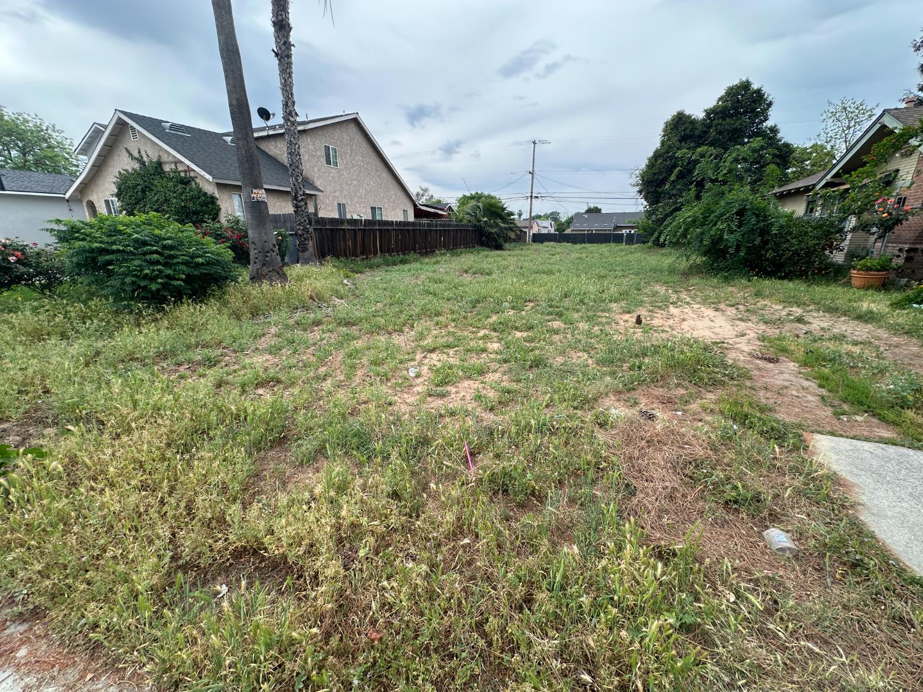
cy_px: 346
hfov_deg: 102.1
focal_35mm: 14
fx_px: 373
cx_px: 462
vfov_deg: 85.7
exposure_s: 1/373
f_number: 2.2
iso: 40
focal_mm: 2.22
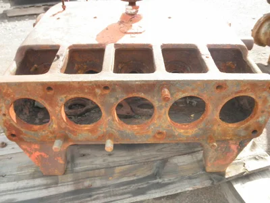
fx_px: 218
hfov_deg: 63.4
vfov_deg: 49.7
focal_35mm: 28
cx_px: 135
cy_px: 102
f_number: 3
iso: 64
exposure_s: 1/200
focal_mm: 5
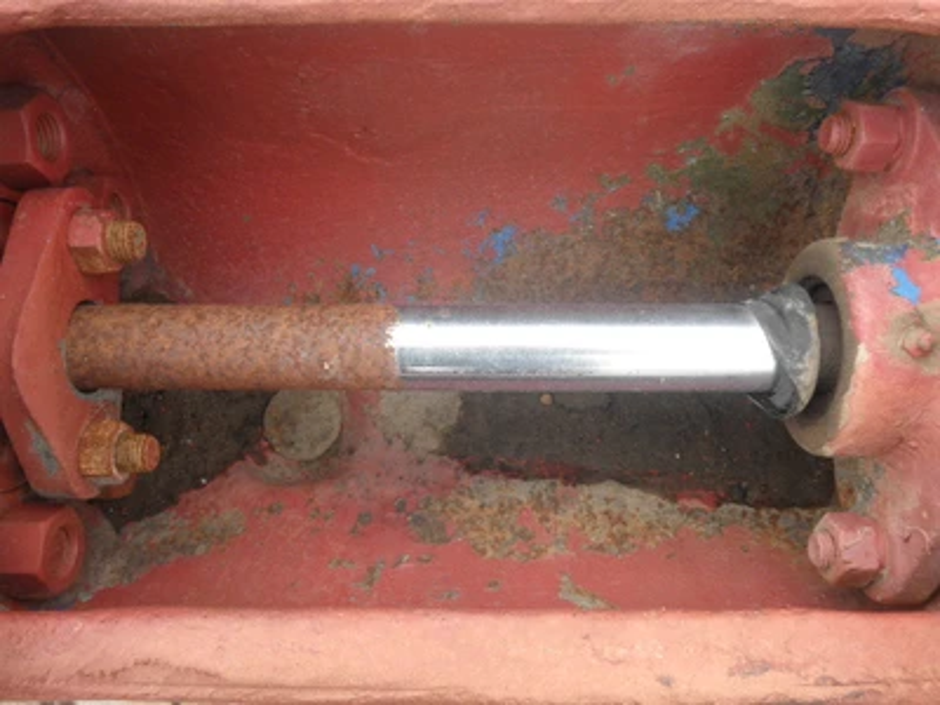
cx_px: 470
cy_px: 352
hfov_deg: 63.4
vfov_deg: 49.7
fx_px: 760
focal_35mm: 28
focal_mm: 5
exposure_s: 1/125
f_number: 3
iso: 64
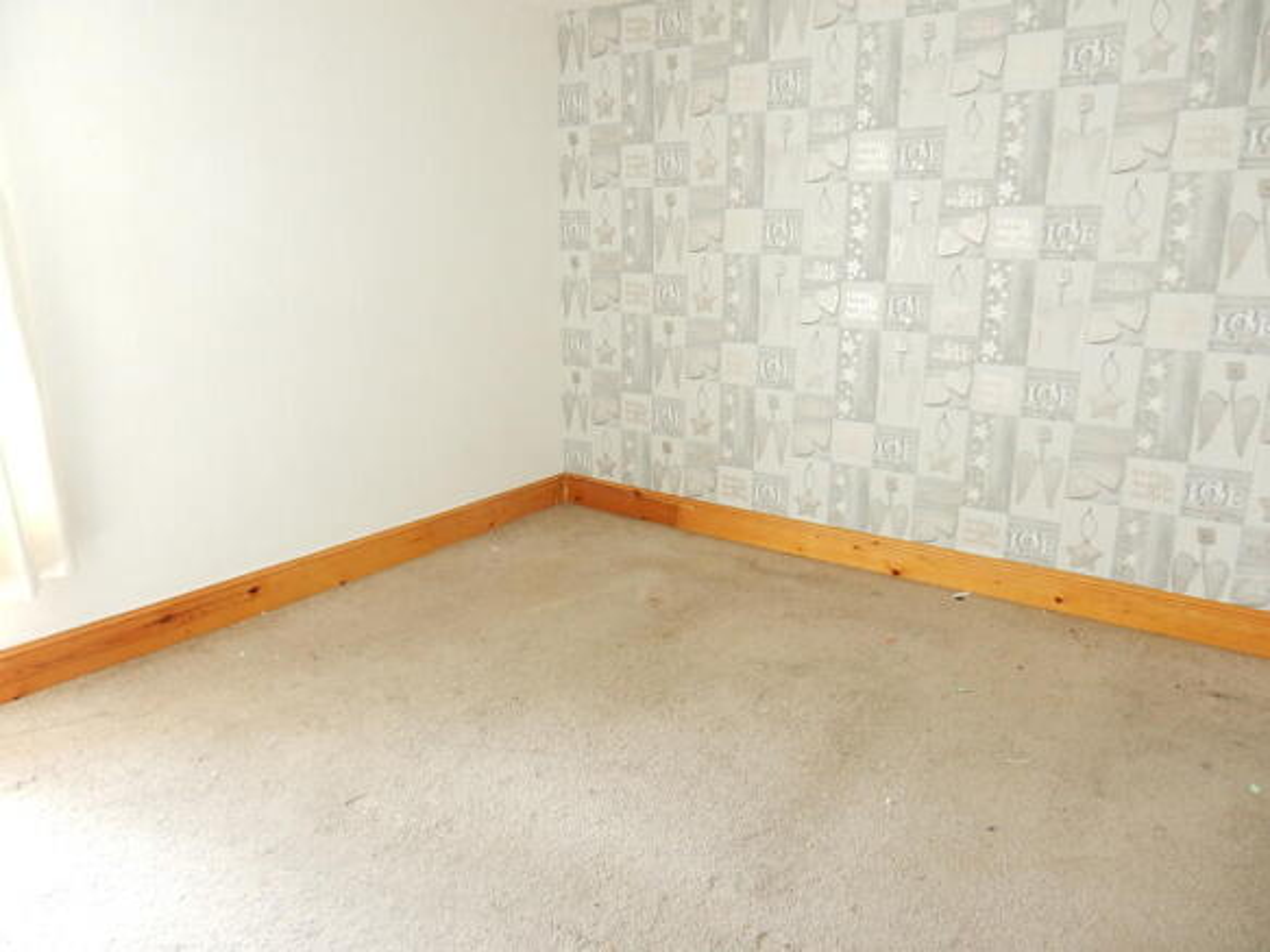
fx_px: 917
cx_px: 635
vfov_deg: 54.9
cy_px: 476
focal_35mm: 25
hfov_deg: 69.4
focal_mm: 4.5
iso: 220
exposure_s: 1/30
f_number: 3.7
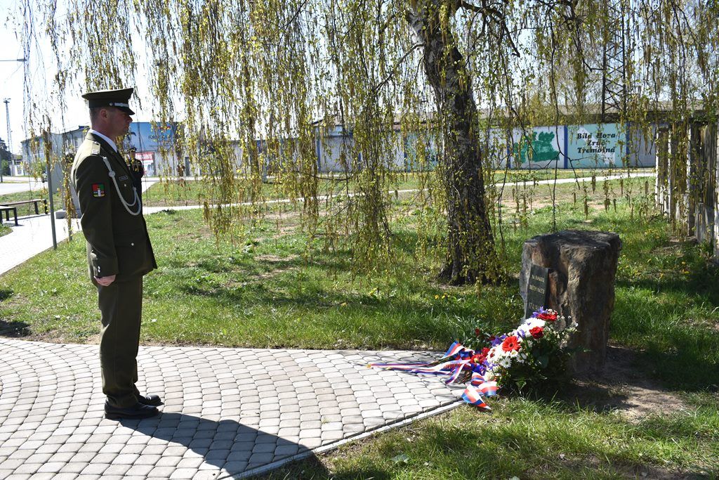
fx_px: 689
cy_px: 240
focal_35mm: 34
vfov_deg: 38.4
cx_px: 360
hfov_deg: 55.1
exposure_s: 1/200
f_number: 7.1
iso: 100
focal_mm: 23
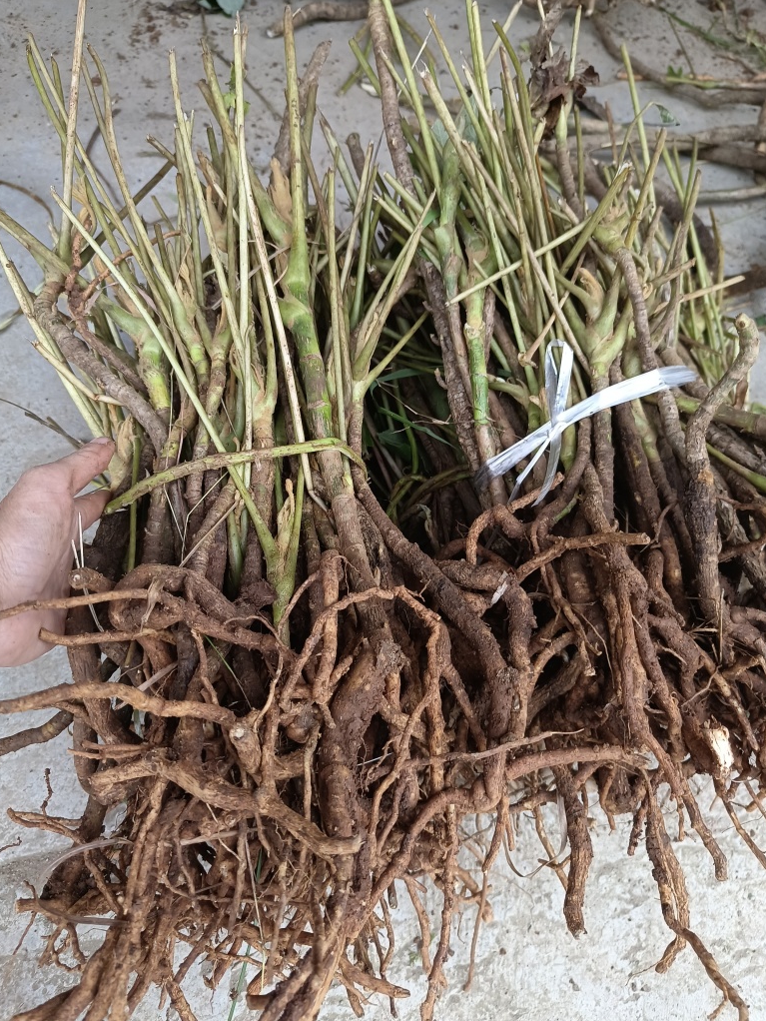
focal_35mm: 24
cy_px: 499
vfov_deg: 71.6
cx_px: 379
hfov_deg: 56.8
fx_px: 708
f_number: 1.88
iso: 550
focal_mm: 5.59
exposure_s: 1/50
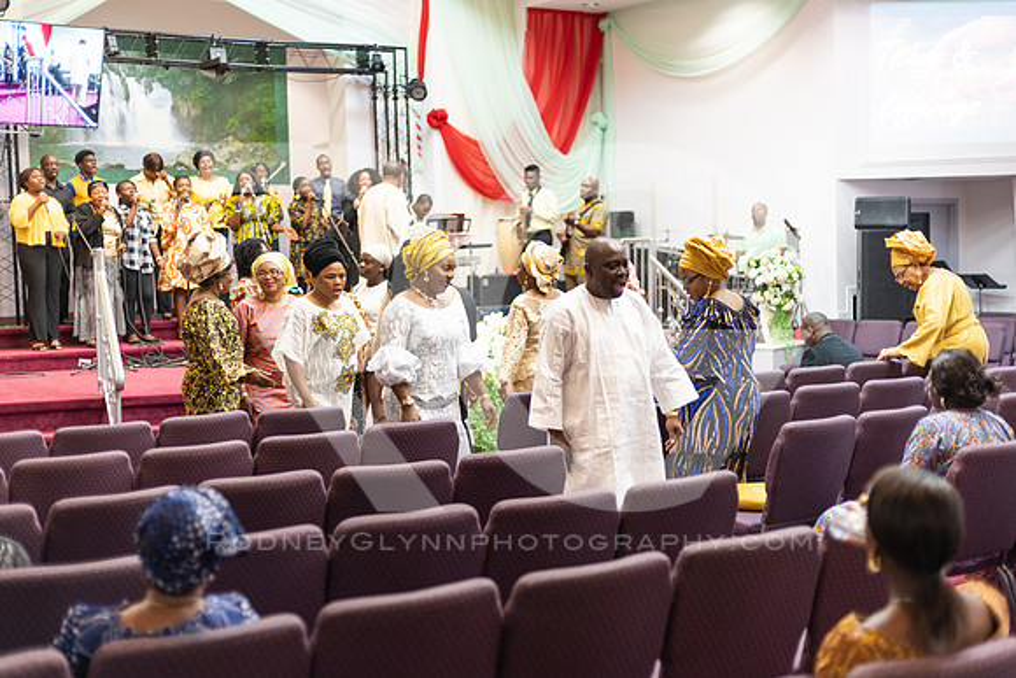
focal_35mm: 50
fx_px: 1411
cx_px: 508
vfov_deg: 27.0
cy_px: 339
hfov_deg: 39.6
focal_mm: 50
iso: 800
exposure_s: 1/100
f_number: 1.8
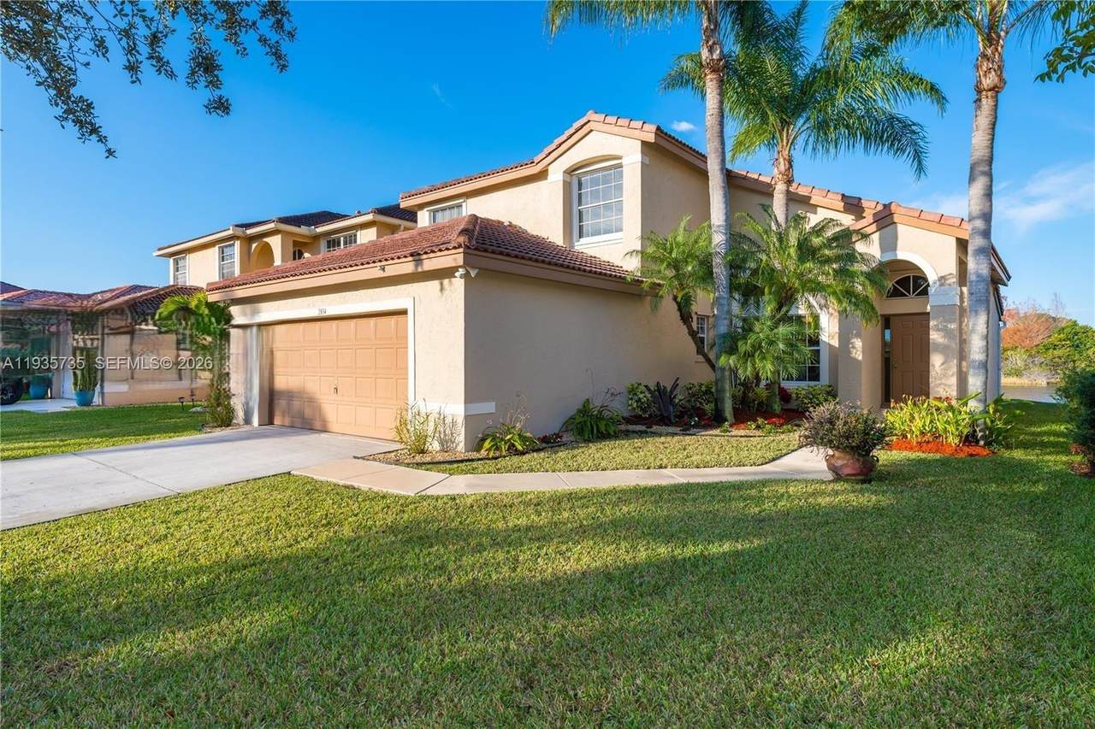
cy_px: 364
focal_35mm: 20
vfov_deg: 61.9
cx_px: 548
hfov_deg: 84.0
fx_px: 608
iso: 160
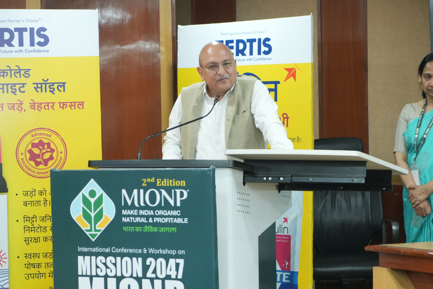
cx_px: 216
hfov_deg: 19.5
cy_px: 144
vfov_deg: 13.0
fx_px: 1263
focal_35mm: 105
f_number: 4
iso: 2000
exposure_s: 1/125
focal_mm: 70
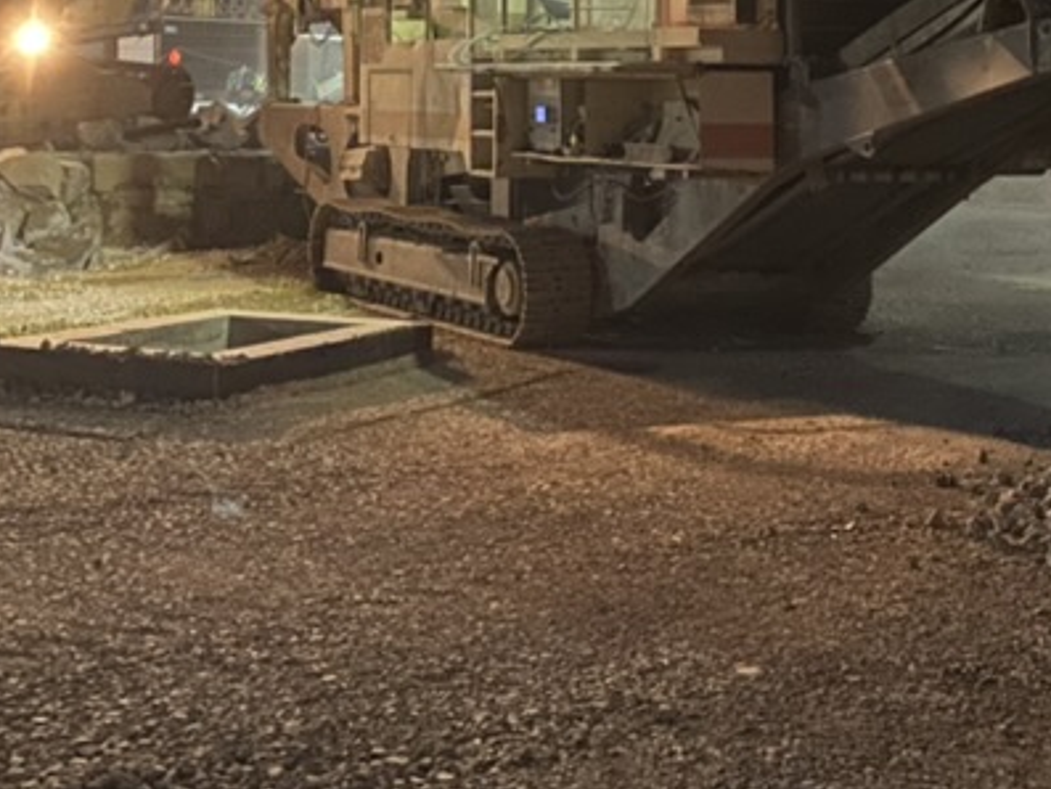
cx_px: 527
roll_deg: -0.4
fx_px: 2035
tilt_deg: +8.5
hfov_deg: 29.0
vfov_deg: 20.4
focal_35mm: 67
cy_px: -175
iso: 800
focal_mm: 4.25
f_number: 1.8
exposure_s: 1/22
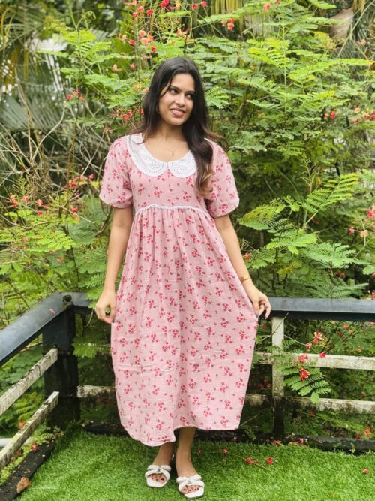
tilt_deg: -12.4
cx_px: 188
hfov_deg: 30.3
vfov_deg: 39.7
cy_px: 250
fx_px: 694
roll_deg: +1.6
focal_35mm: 48
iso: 64
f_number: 1.78
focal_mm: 6.76
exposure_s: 1/1076
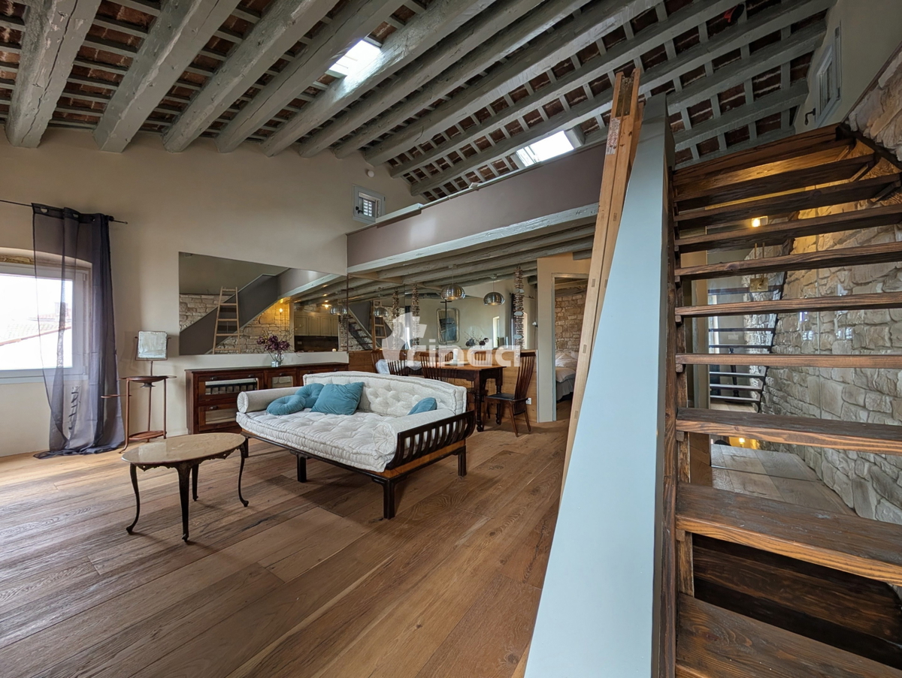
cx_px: 451
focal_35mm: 12
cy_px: 339
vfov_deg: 94.6
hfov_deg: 110.5
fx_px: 313
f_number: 1.7
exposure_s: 1/136
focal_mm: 2.02
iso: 67
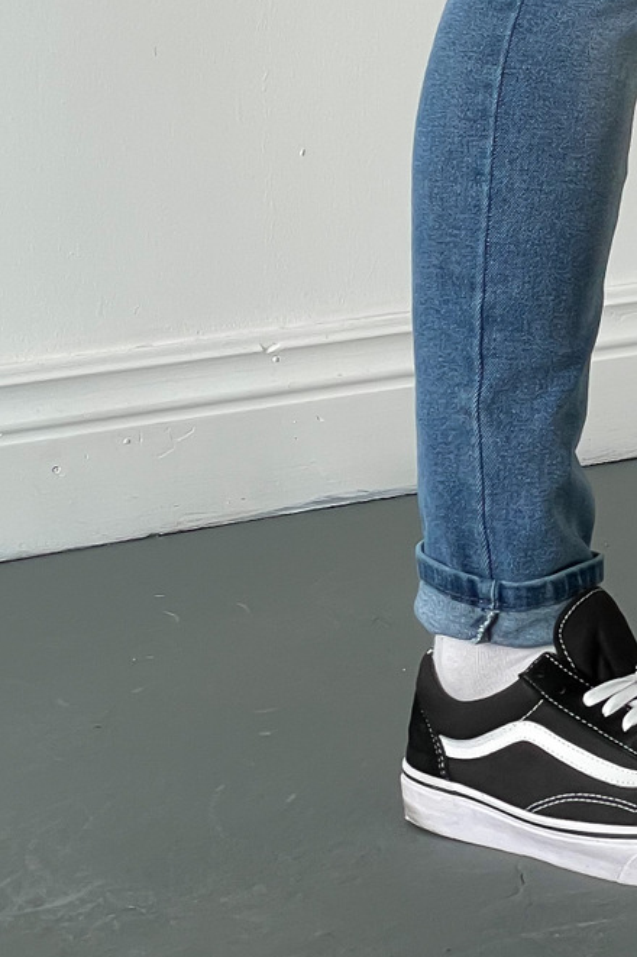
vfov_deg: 15.2
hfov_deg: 10.3
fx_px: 3480
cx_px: 718
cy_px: -133
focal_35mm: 131
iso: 100
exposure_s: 1/120
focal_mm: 6
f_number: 2
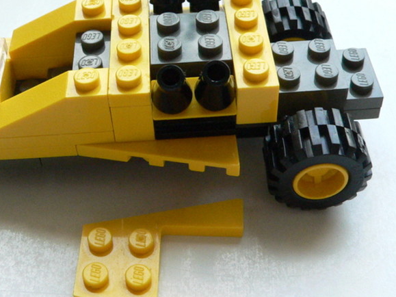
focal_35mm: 56
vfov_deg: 26.1
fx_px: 640
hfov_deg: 34.3
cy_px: 136
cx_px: 160
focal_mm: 6
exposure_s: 1/100
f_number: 4
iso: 400
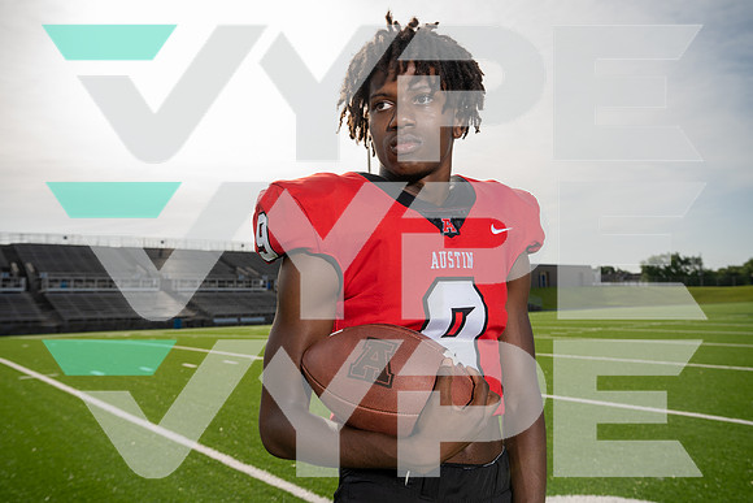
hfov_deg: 63.6
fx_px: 607
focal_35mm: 29
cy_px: 252
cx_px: 376
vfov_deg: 45.0
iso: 100
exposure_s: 1/250
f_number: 6.3
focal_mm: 29
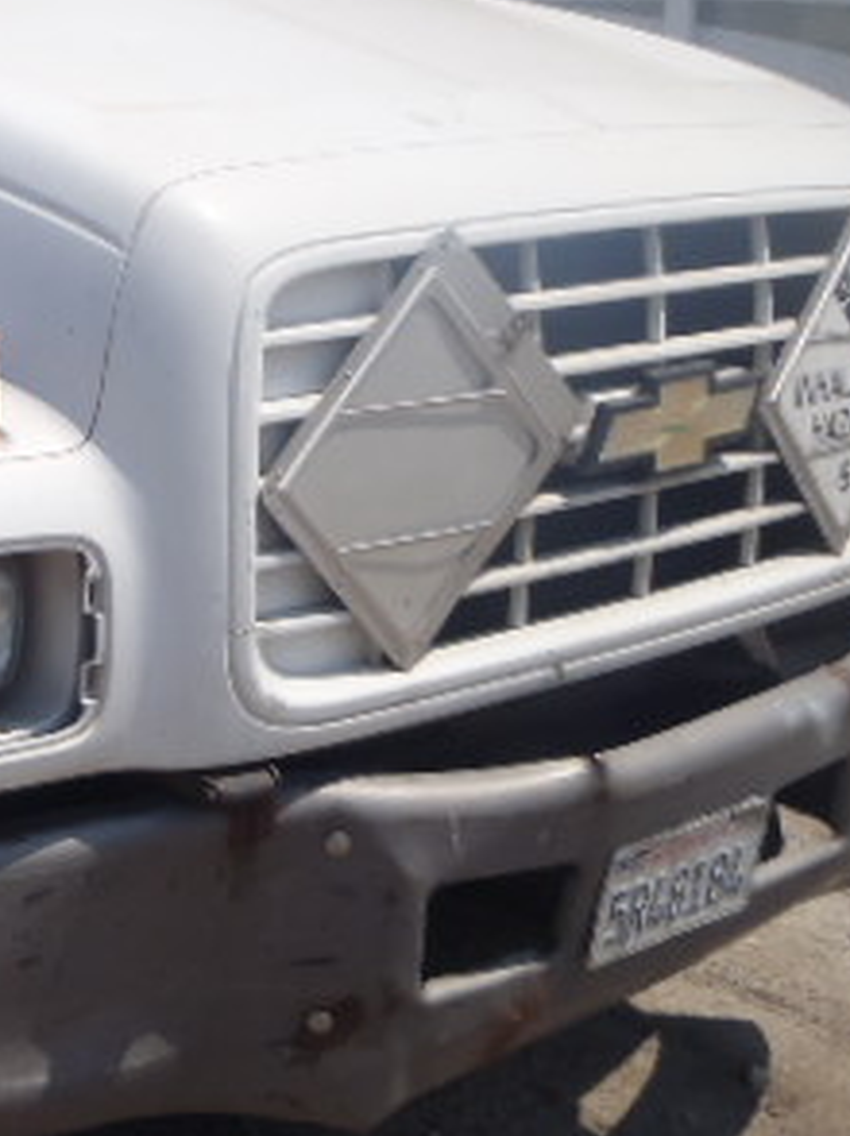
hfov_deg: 22.0
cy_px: 433
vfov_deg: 31.6
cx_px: -205
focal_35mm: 61
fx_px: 2000
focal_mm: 5
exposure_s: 1/800
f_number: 4.5
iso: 80
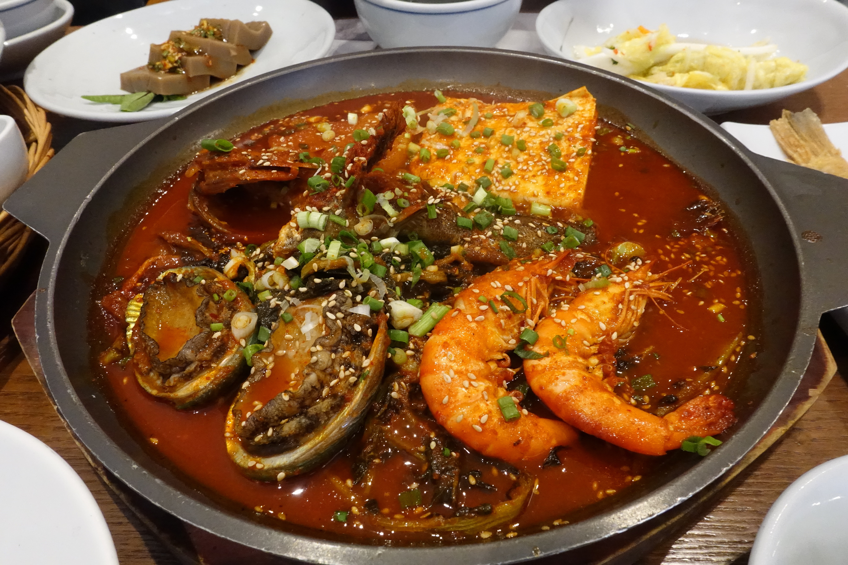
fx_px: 565
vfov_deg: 53.1
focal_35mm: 24
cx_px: 424
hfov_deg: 73.7
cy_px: 282
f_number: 7.1
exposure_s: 1/30
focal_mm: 8.8
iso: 3200
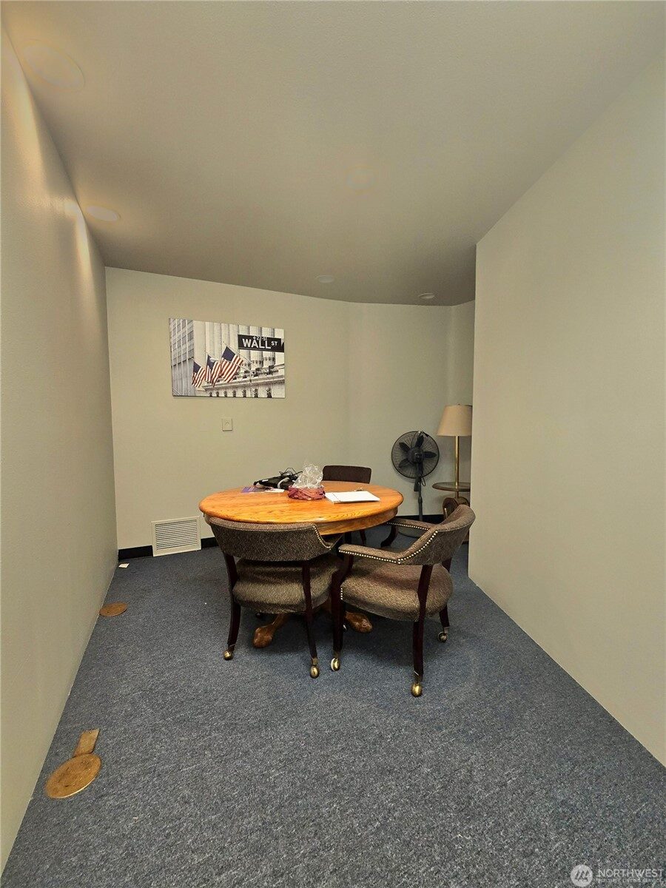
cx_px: 333
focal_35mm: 13
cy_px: 444
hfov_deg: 89.9
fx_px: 333
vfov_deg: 106.2
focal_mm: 2.2
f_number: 2.2
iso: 400
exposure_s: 1/60.2
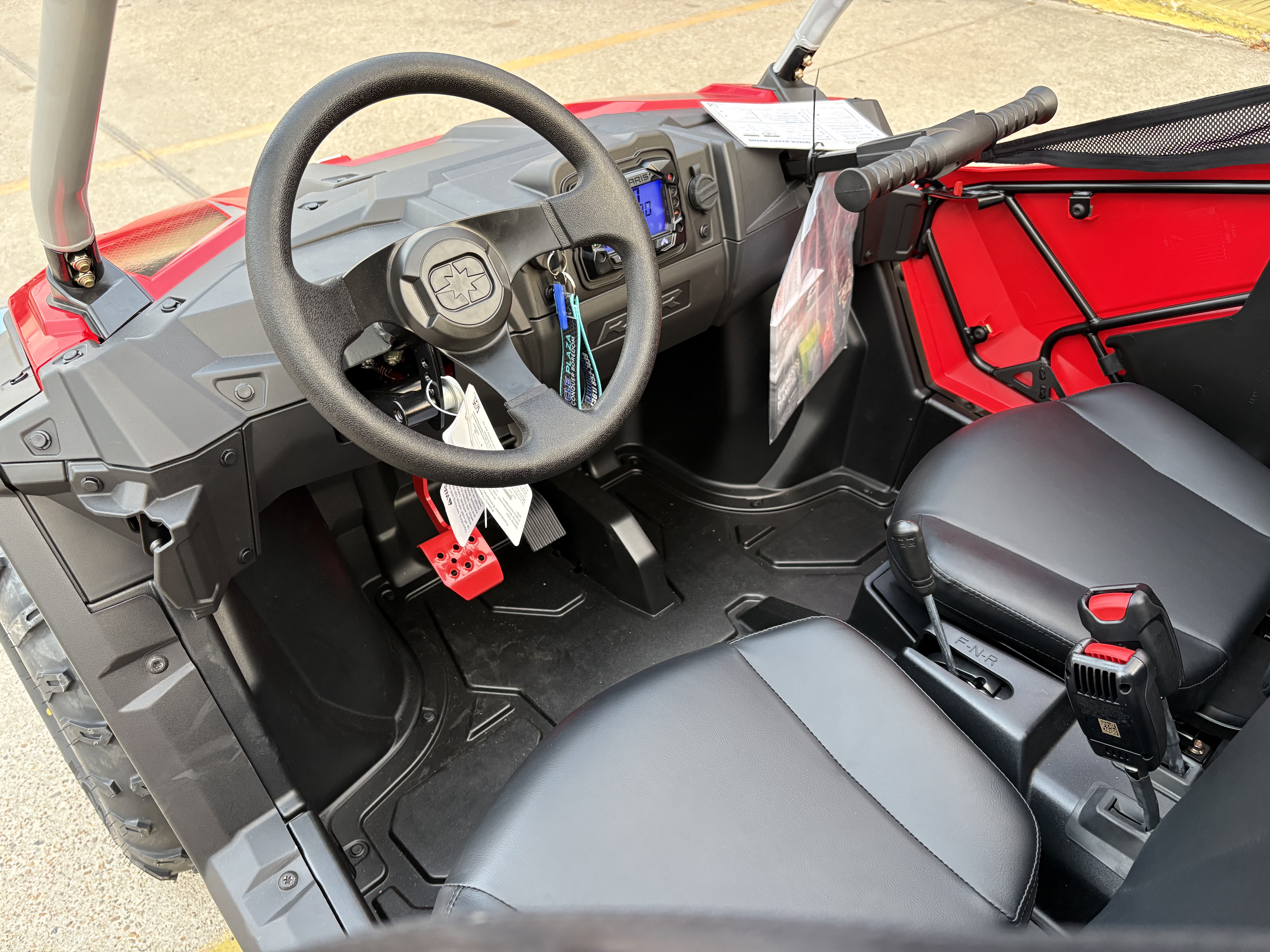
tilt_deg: -38.8
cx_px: 635
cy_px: 476
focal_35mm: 26
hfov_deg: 67.3
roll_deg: -0.7
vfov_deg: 53.1
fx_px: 954
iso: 200
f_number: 1.6
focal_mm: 5.96
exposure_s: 1/60
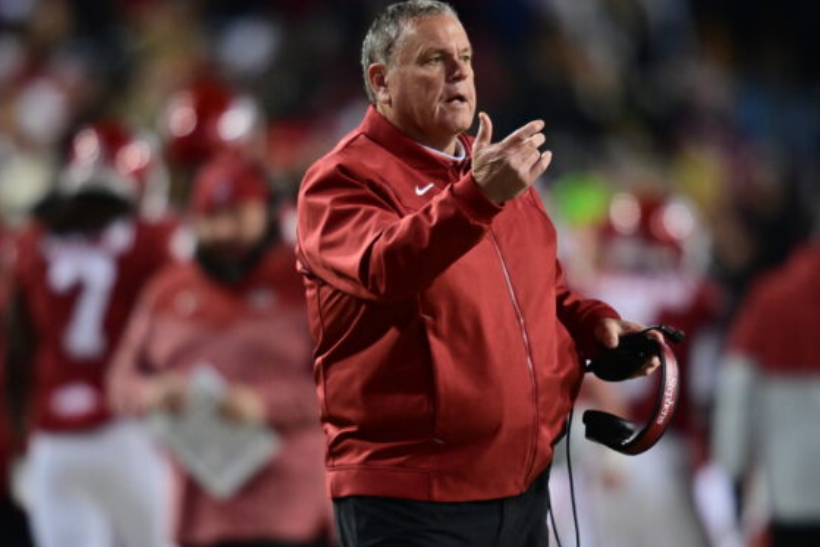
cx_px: 430
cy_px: 290
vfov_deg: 1.7
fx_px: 18773
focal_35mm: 824
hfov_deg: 2.5
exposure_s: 1/1000
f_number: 4
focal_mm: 600
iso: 6400
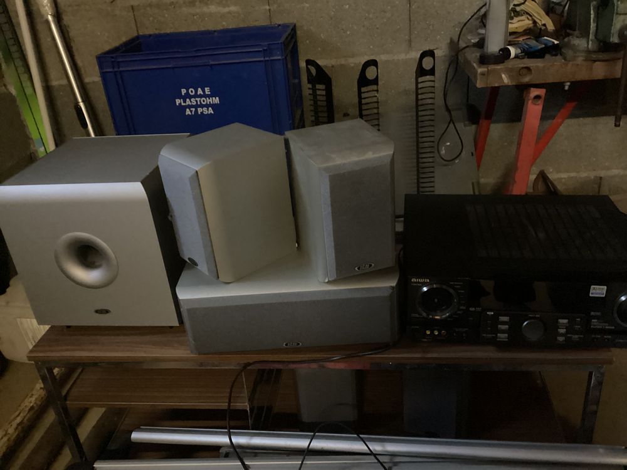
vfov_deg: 45.4
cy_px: 235
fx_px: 562
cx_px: 314
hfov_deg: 58.4
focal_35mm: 31
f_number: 2.4
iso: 800
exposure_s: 1/15
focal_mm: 3.3
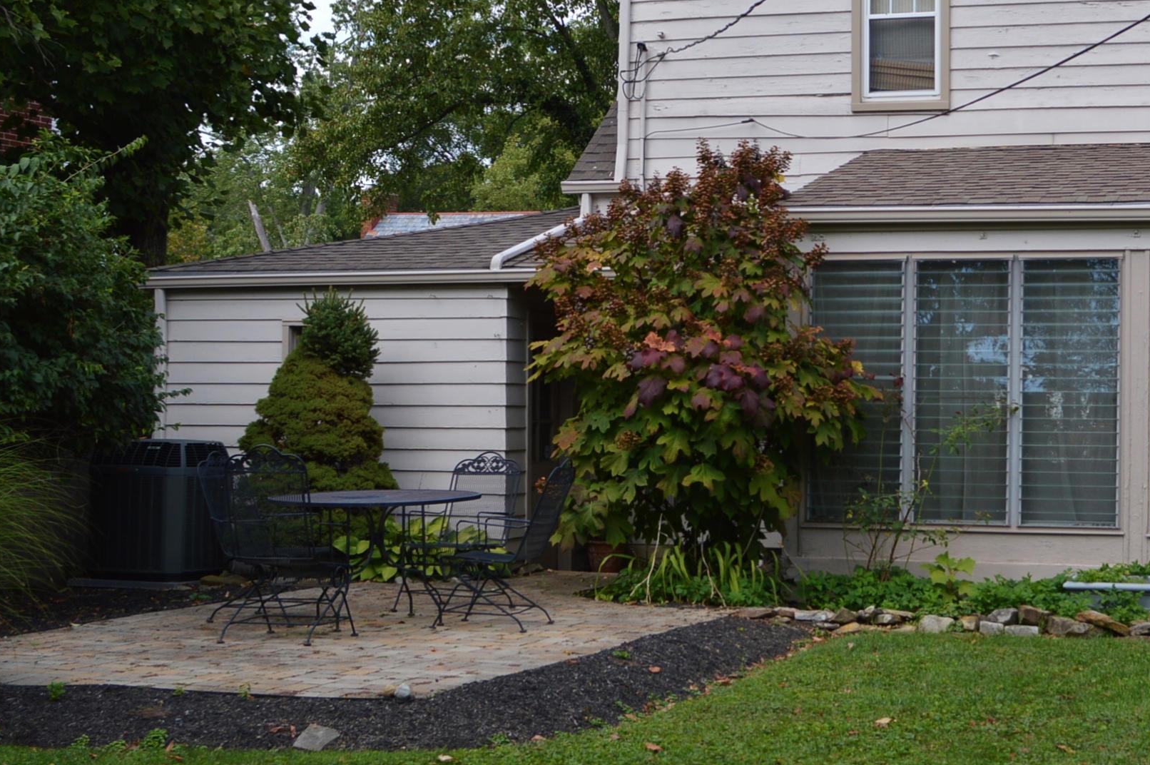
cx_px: 878
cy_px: 312
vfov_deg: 20.3
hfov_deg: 29.6
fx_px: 2138
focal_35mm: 67
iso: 100
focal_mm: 24
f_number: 6.3
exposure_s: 1/160
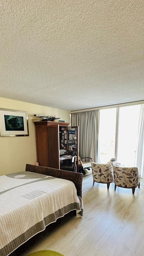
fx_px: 143
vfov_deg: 81.8
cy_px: 164
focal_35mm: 21
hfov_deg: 53.5
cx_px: 69
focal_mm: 2.22
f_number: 2.2
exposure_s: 1/60
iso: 200
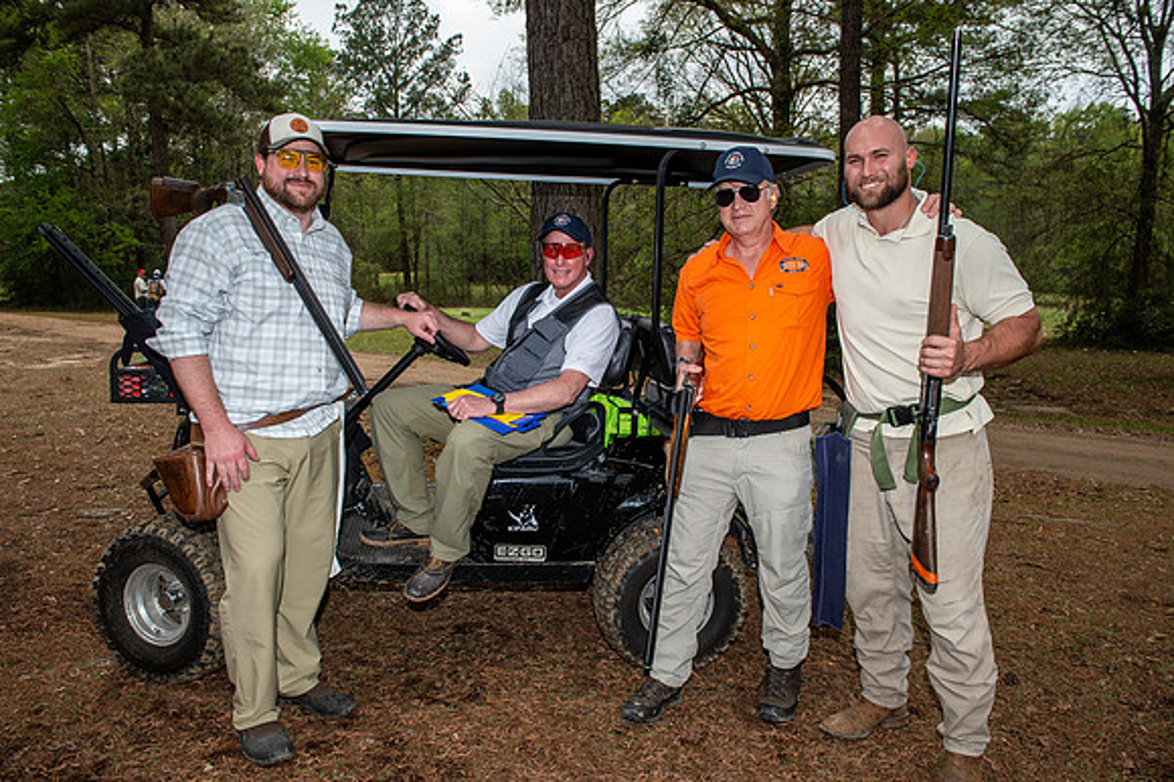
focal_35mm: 24
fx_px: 782
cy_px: 391
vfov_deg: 53.1
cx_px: 587
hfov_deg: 73.8
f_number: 6.3
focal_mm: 24
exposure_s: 1/250
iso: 125
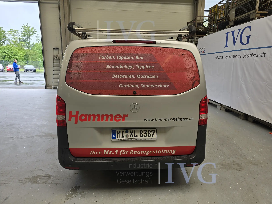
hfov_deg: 73.9
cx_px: 136
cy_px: 102
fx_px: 181
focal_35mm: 23
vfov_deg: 58.9
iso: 32
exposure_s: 1/180
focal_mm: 6.3
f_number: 1.7
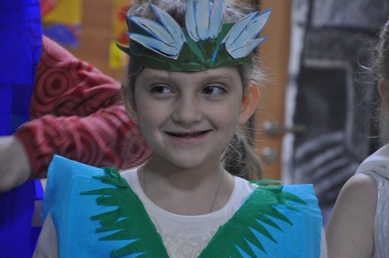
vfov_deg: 9.6
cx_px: 194
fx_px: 1538
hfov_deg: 14.4
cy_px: 129
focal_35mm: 142
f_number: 5.6
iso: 1600
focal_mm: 95
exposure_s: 1/40
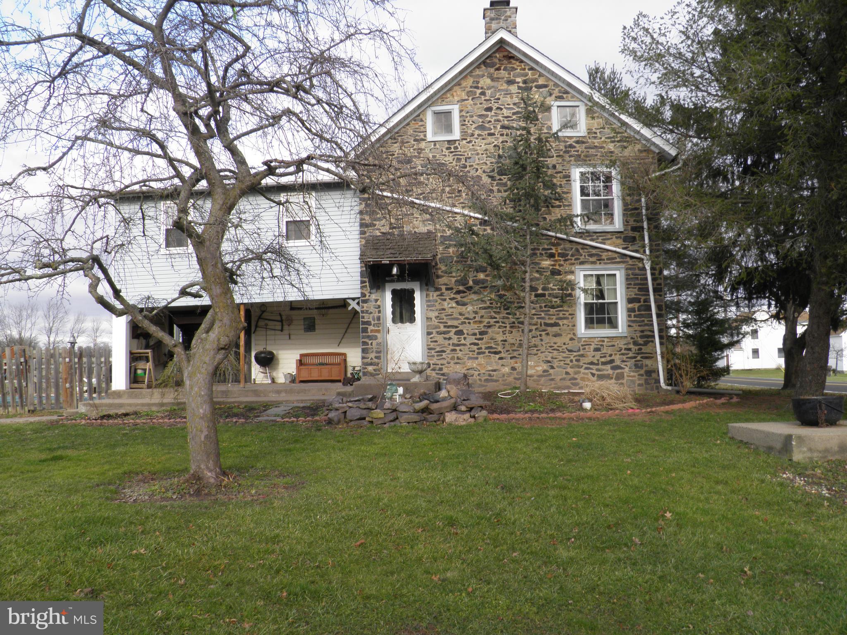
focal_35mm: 28
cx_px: 424
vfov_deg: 49.7
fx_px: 685
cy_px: 318
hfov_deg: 63.4
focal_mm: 4.9
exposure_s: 1/60
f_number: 5
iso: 50
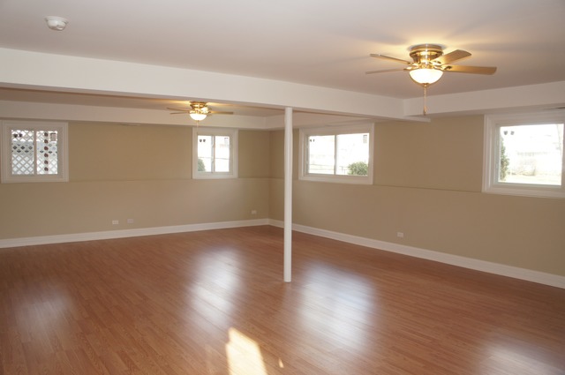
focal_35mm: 27
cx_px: 282
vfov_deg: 47.8
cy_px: 188
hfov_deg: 67.4
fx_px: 423
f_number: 4
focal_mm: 18
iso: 250
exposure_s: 1/60
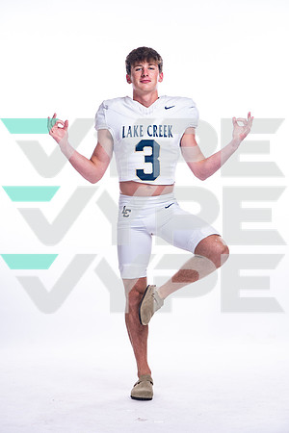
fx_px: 1204
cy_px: 216
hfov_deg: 13.7
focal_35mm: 100
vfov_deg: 20.4
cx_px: 144
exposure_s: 1/250
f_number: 6.3
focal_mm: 100
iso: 400
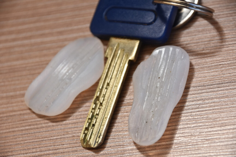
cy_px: 78
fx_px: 1819
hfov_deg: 7.4
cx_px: 118
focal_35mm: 278
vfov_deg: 5.0
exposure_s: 1/1000
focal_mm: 185
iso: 560
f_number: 8
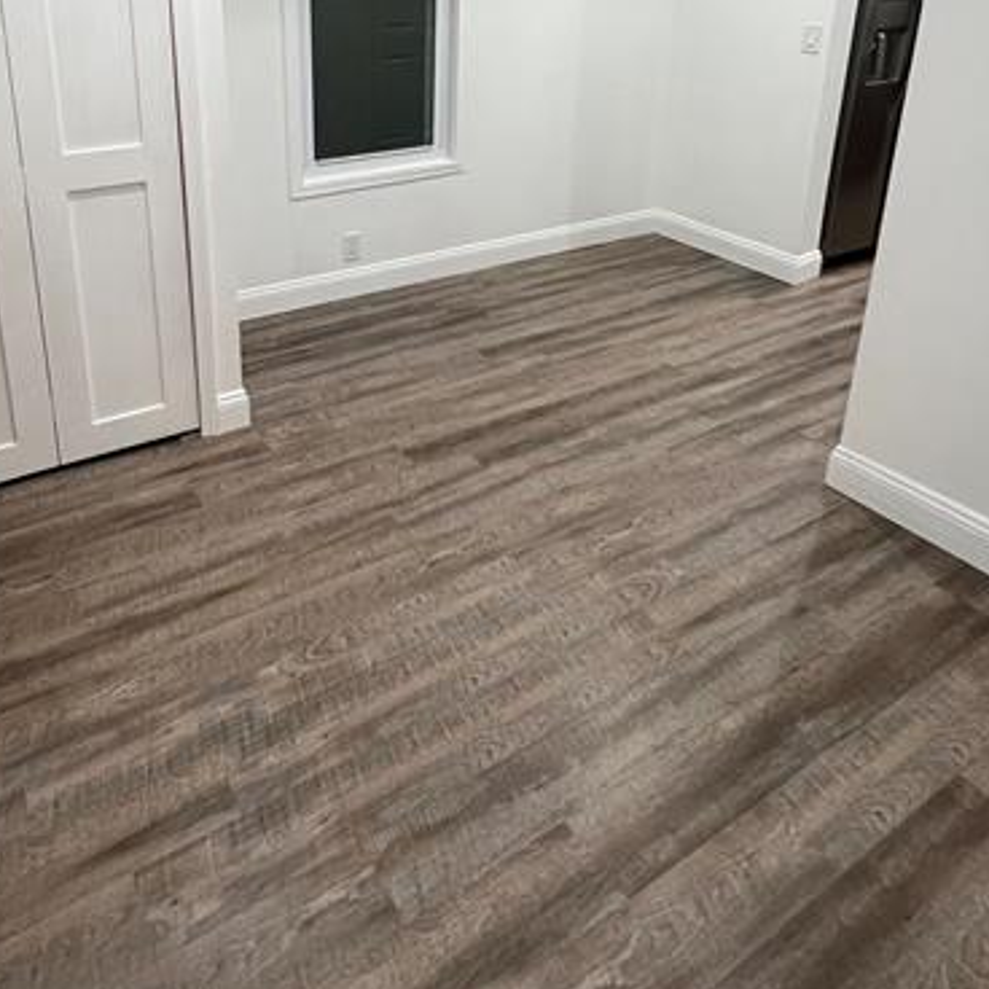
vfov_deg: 60.2
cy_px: 207
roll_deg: +1.9
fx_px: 776
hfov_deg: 63.8
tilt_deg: -15.9
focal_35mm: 24
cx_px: 349
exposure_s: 1/120
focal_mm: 1.57
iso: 250
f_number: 1.8
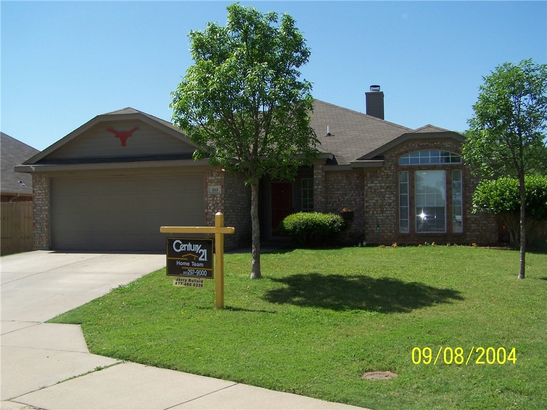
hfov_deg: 49.0
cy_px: 205
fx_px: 600
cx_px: 274
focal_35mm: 38
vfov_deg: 37.7
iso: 80
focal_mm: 6.3
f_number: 4
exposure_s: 1/750
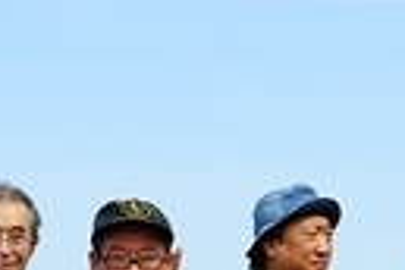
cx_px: 389
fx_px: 2306
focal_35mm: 205
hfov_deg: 10.0
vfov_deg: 6.6
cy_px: 483
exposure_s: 1/125
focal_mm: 33
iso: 100
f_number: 11
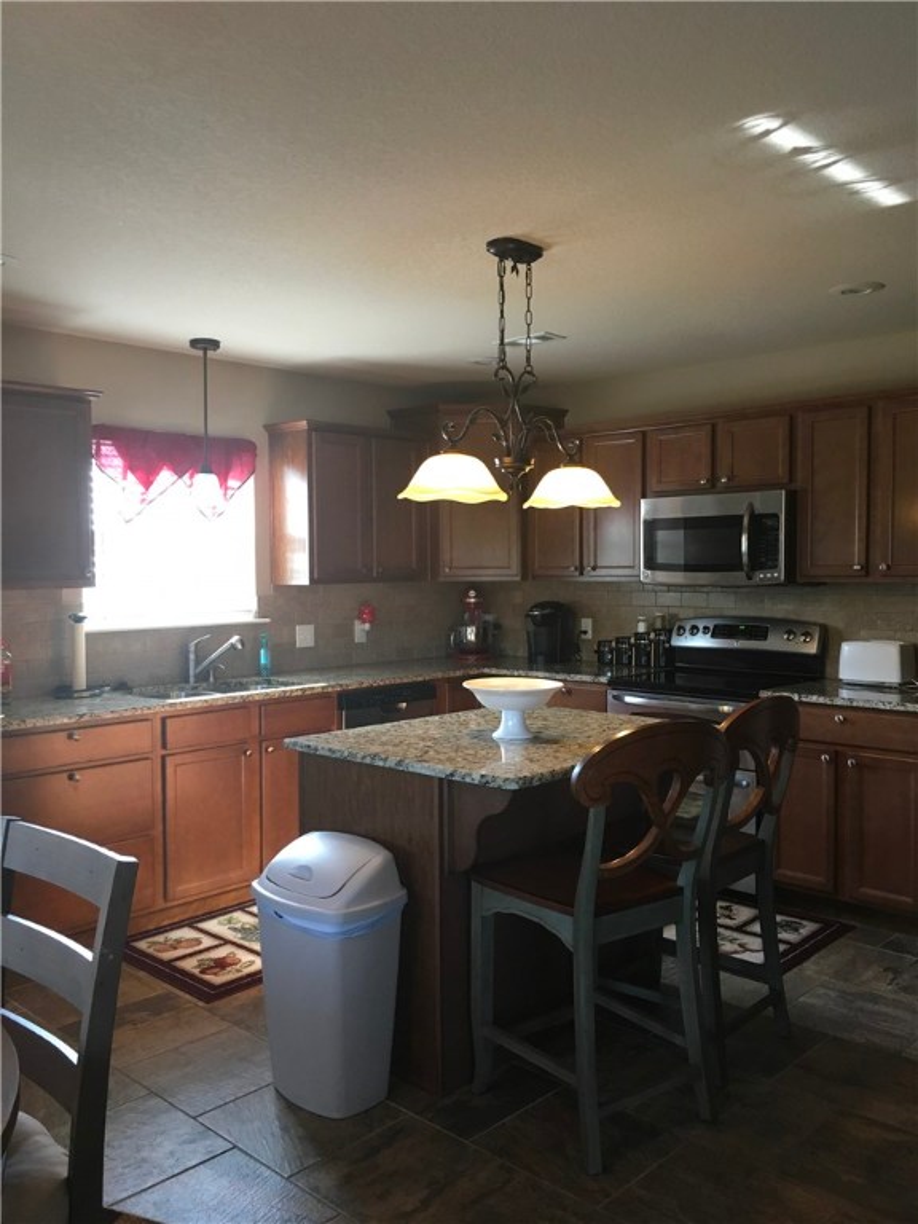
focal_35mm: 29
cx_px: 459
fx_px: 1025
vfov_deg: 61.7
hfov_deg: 48.2
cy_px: 612
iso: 100
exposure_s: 1/30
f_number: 2.2
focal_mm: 4.15
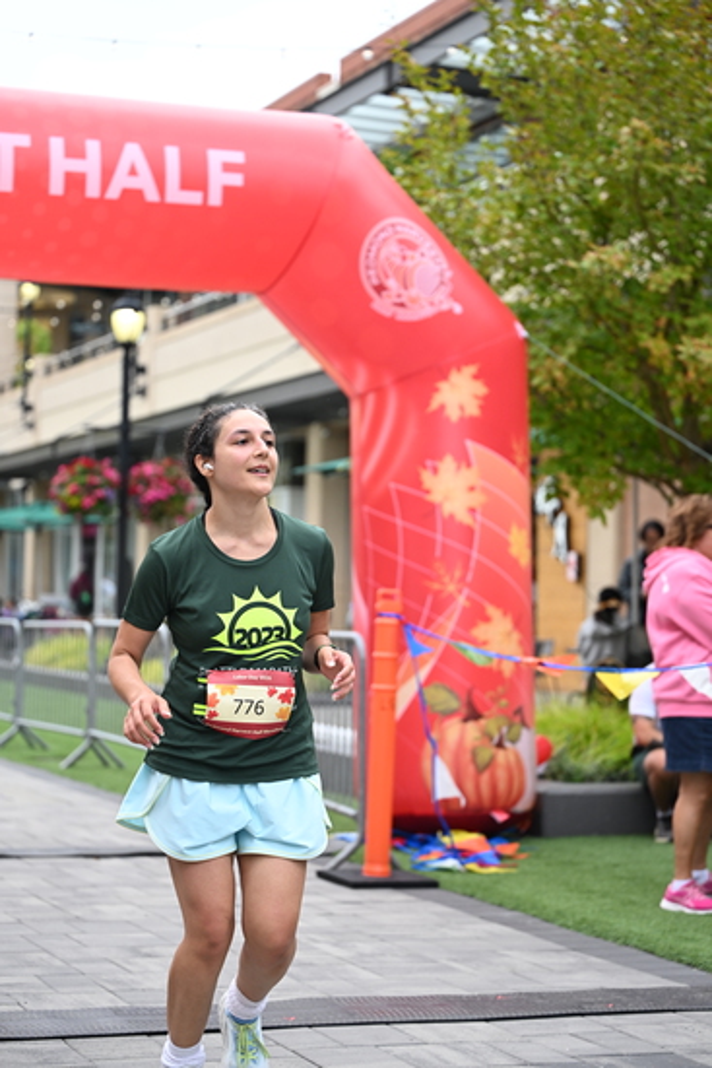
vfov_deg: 28.1
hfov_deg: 18.9
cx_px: 356
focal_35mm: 72
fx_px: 2134
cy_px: 534
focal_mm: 72
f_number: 2.8
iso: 640
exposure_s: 1/2000
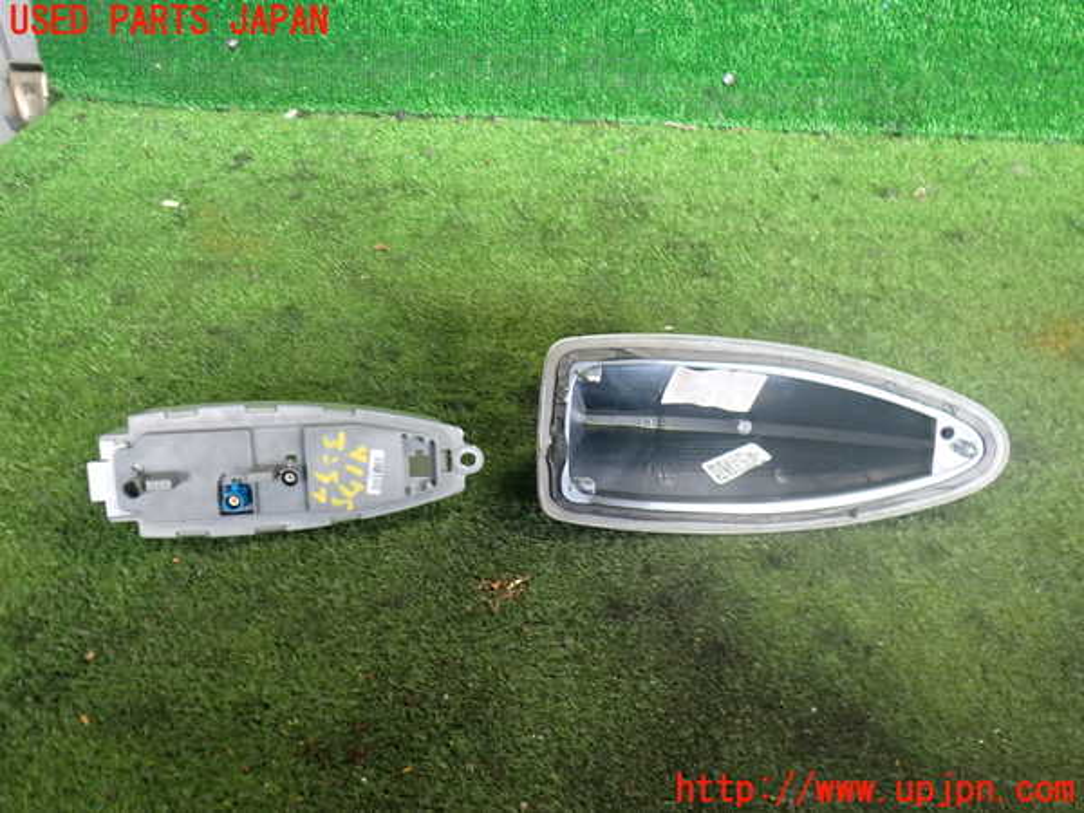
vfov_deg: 46.8
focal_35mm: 30
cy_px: 406
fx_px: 939
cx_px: 542
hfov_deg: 60.0
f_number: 2.3
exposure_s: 1/30
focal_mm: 5.4
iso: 320
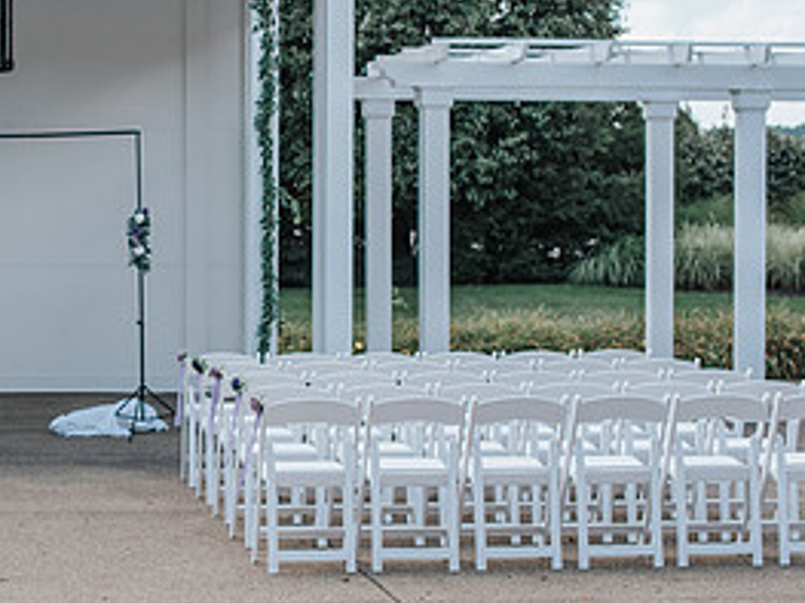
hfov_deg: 18.1
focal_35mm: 106
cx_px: 24
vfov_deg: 13.9
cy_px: 256
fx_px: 2464
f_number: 3.2
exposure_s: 1/2000
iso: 200
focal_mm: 50
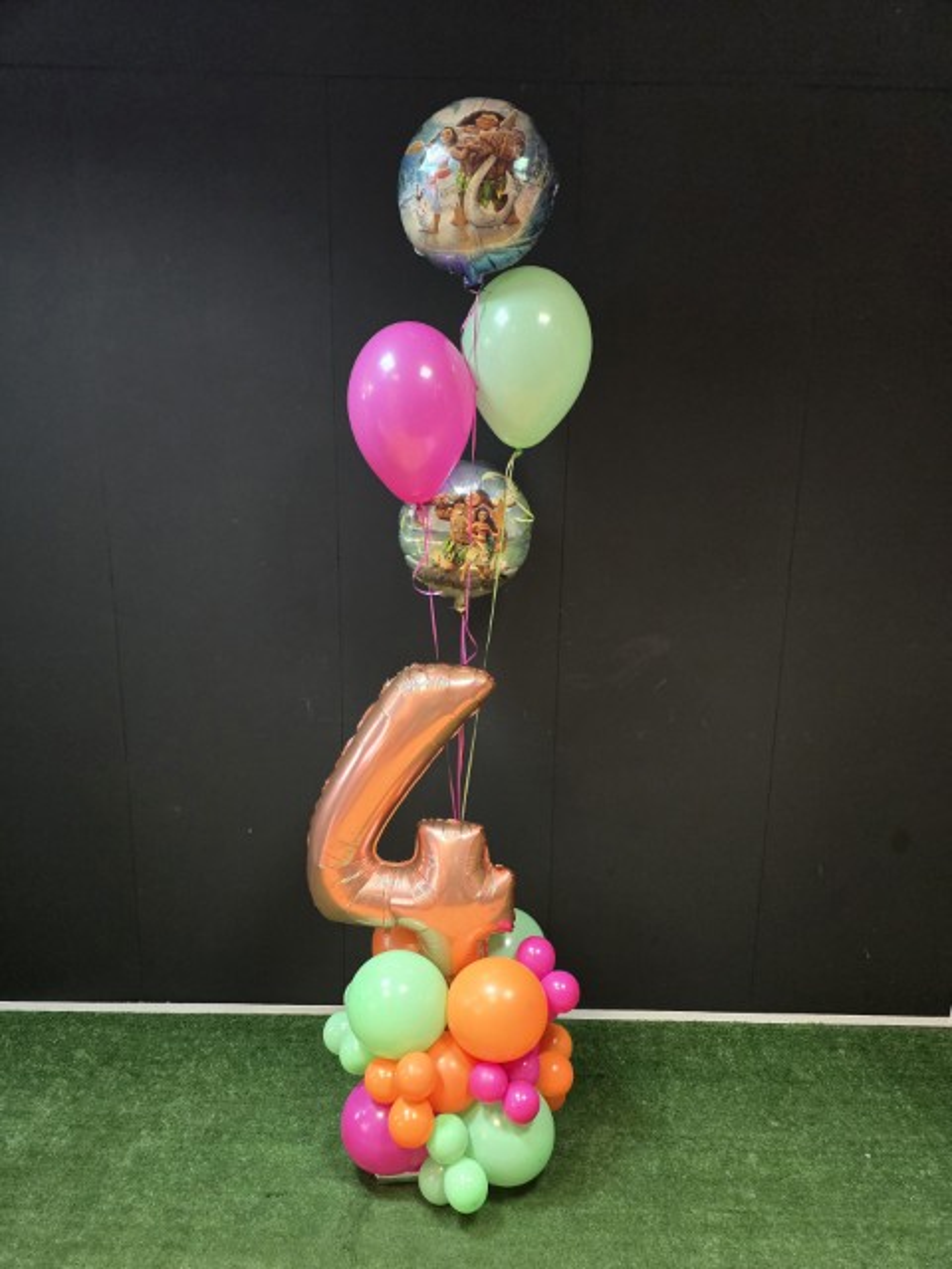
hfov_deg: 58.9
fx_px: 843
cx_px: 476
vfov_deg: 73.9
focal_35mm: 23
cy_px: 634
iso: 1250
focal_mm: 6.3
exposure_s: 1/101
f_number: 1.7
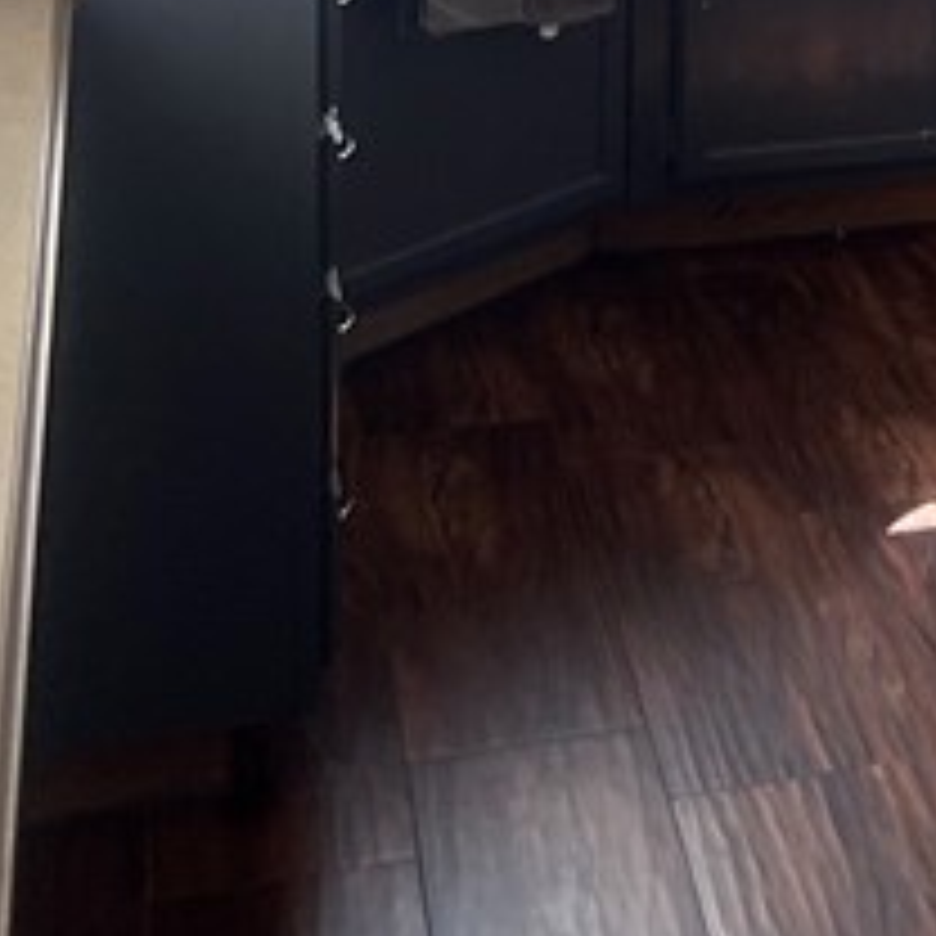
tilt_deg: -4.9
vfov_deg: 14.1
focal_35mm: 113
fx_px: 3457
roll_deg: -2.3
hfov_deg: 13.4
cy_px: -603
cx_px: 1818
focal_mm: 5.7
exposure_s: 1/121
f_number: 1.5
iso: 80
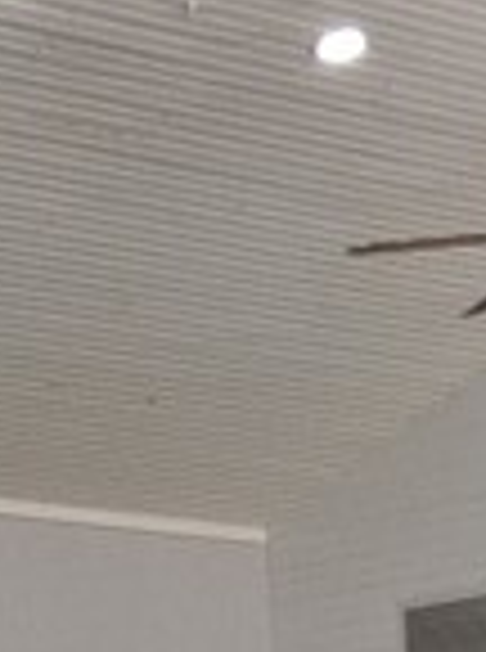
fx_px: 3328
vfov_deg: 10.1
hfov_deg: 8.3
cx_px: 540
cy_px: 1457
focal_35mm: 177
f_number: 1.8
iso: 64
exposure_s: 1/120
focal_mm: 4.69
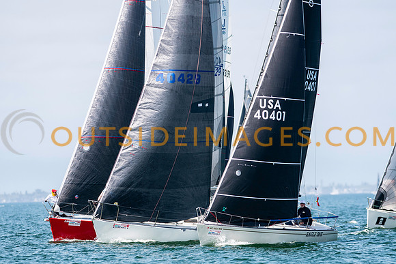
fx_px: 5363
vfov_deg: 2.8
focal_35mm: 487
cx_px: 184
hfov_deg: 4.2
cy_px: 125
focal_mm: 300
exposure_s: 1/2000
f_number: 5
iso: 200
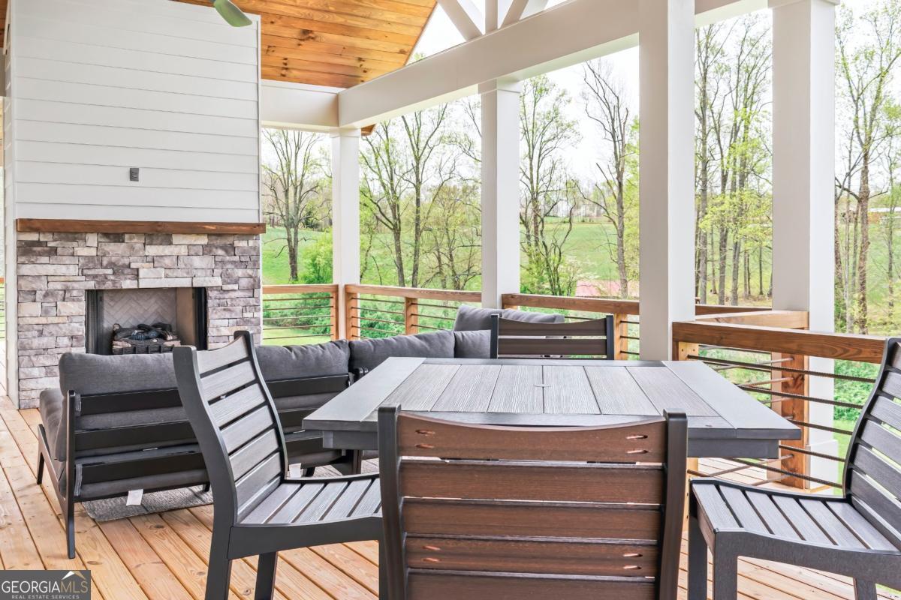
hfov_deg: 57.2
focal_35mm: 33
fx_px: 826
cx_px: 450
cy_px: 300
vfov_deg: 40.0
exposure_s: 1/40
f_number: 5.6
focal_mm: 22
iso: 100
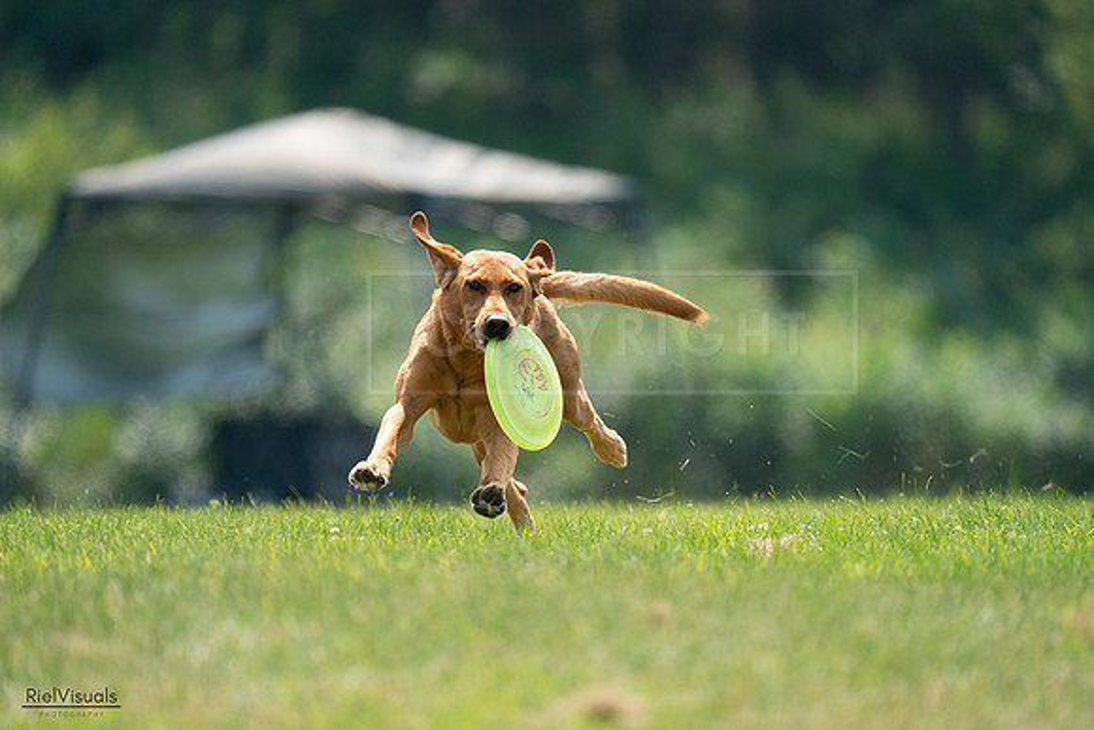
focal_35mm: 600
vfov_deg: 2.3
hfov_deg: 3.4
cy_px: 365
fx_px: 18237
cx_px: 547
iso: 2000
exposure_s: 1/4000
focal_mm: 600
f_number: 6.3
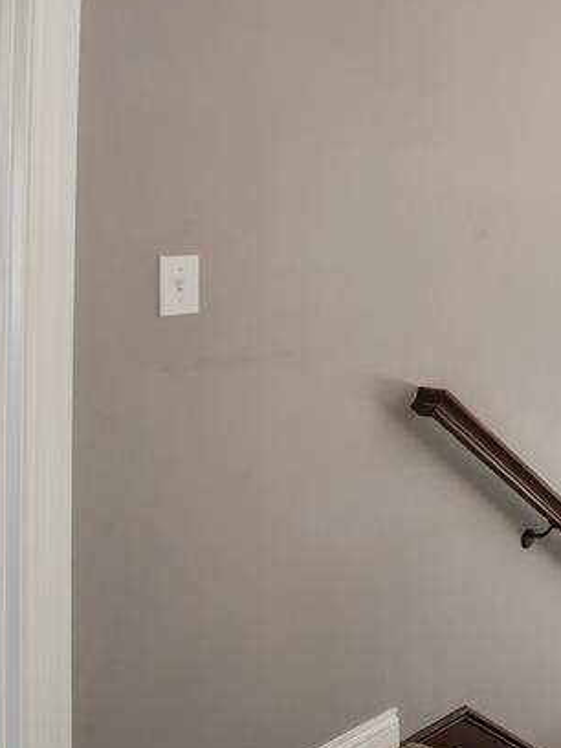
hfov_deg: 25.5
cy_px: 254
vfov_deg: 45.1
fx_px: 886
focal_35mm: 41
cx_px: 858
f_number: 9
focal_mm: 17
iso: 320
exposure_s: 1/2
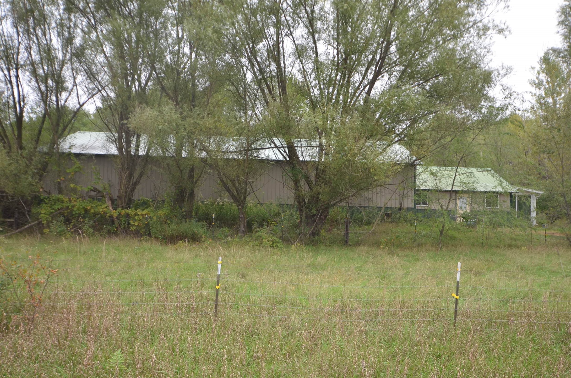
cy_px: 189
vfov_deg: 39.8
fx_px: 522
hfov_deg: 57.3
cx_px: 286
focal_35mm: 33
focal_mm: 22
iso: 250
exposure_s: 1/200
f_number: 5
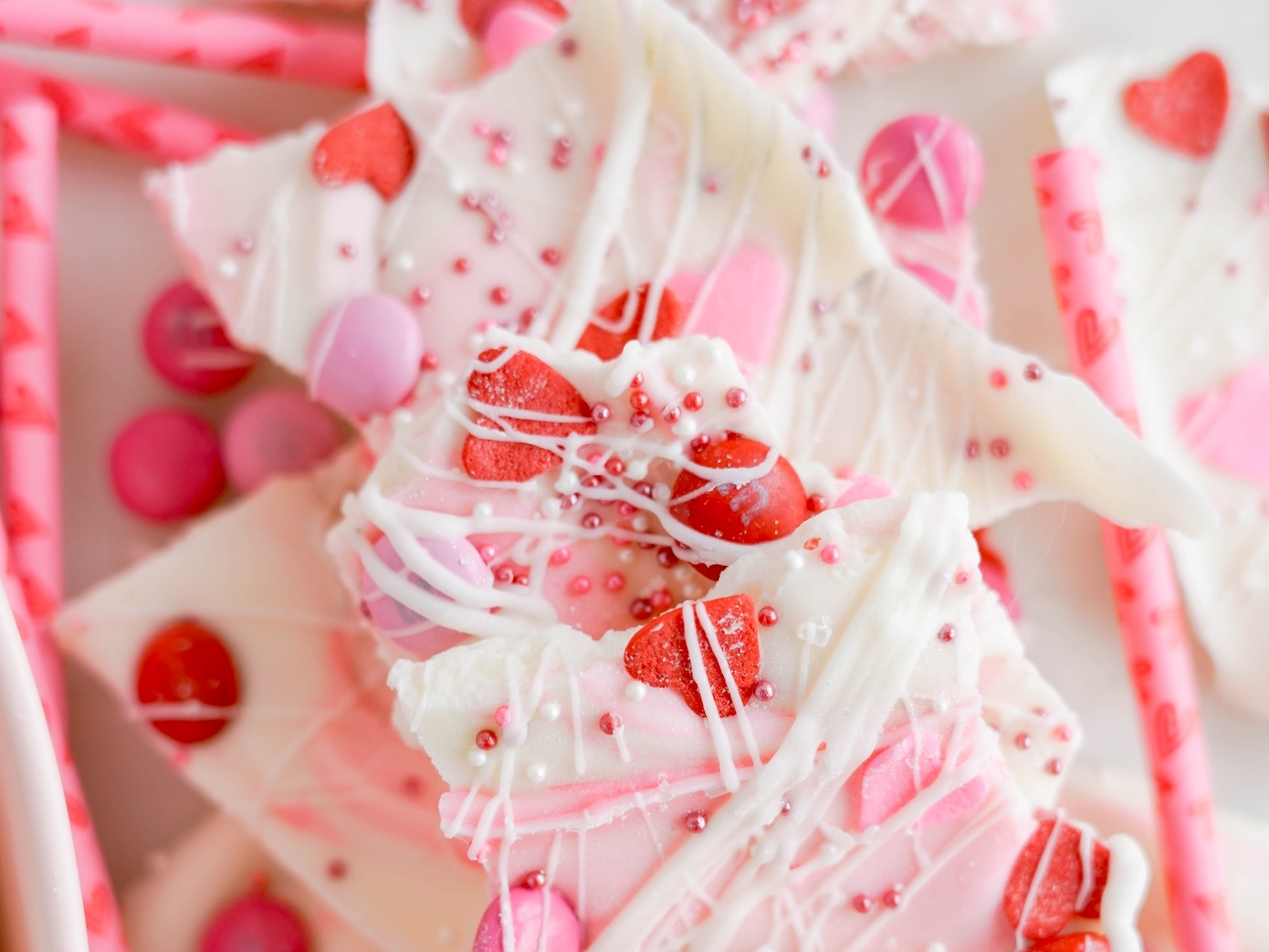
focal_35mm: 61
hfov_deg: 31.7
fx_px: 2237
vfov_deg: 23.9
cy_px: 673
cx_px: 631
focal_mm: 28
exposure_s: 1/80
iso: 100
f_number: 2.8
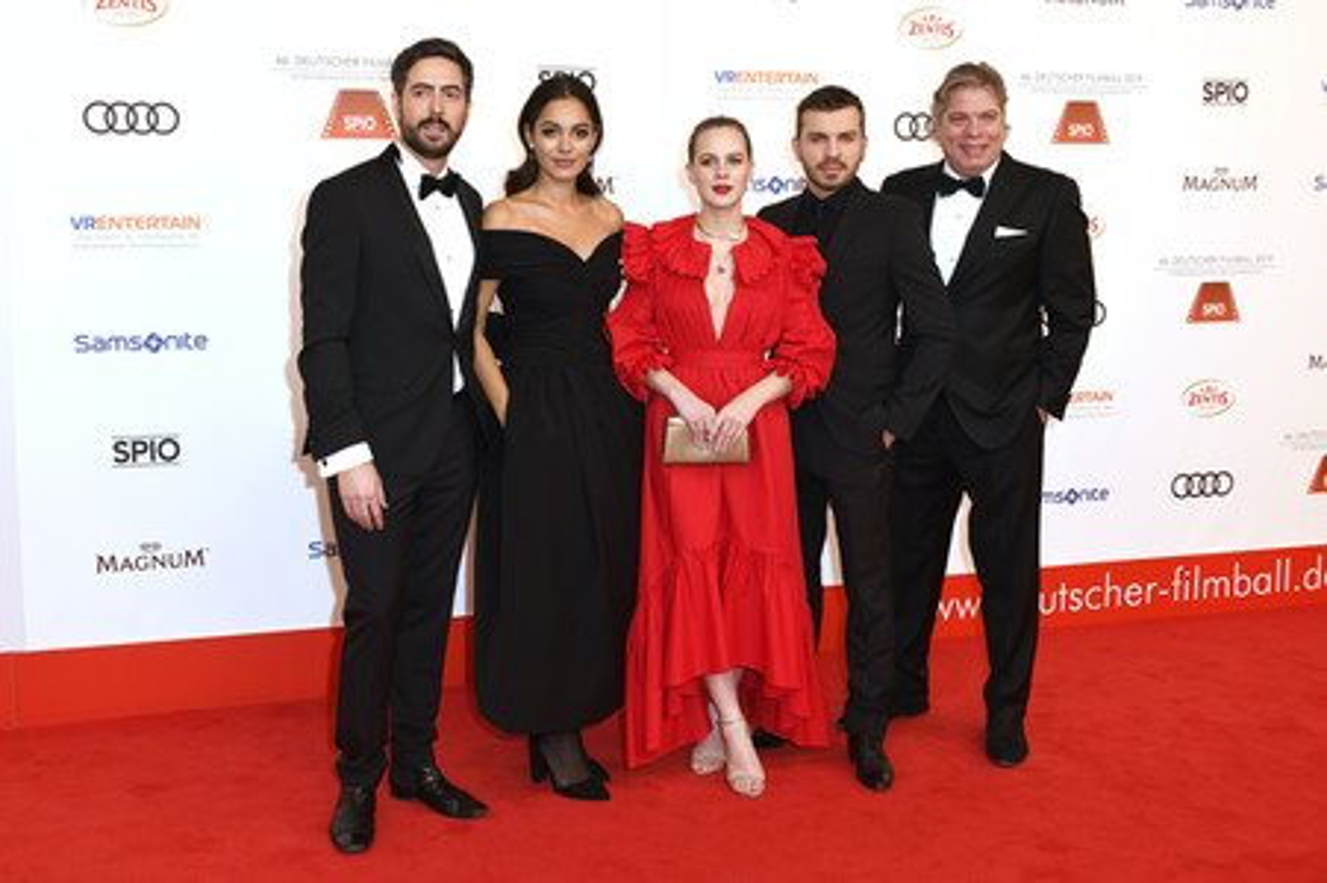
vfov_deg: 36.8
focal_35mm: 36
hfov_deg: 53.2
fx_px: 1326
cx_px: 664
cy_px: 442
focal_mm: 36
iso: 320
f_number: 6.3
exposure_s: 1/160
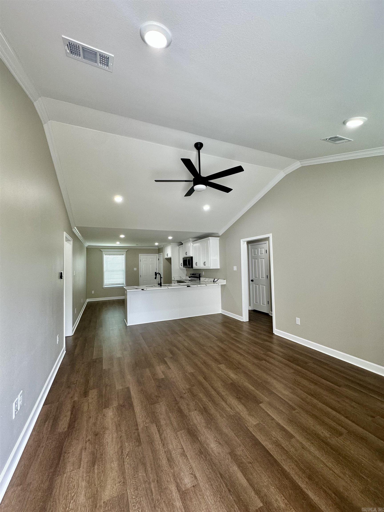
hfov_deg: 85.7
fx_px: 207
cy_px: 256
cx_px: 192
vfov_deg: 102.1
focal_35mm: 14
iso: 125
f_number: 2.2
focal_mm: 2.22
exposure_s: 1/120
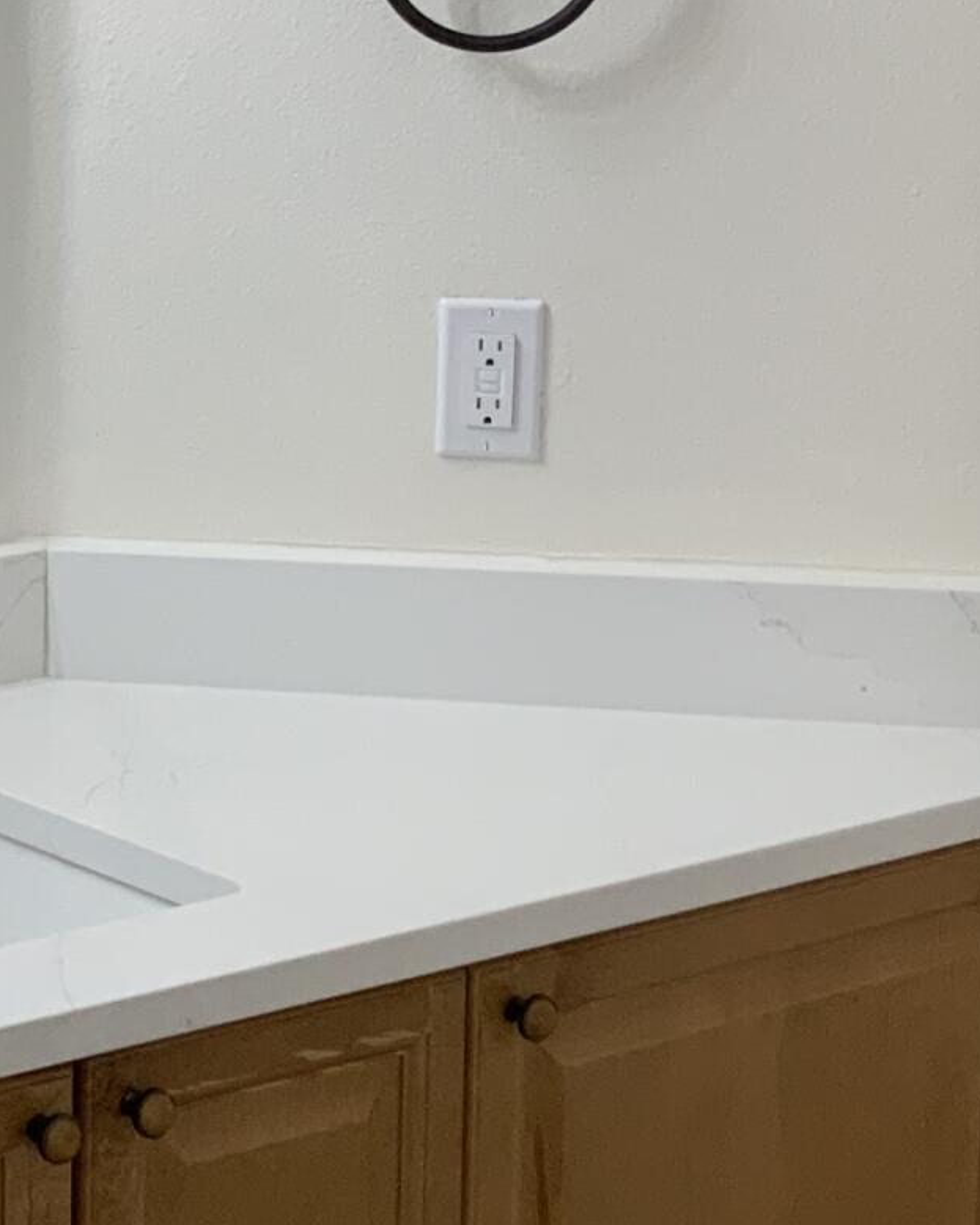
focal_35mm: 109
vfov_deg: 17.5
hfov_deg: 13.0
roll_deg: +1.0
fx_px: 3953
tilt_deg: -9.6
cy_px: 280
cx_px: -665
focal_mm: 3
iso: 50
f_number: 1.8
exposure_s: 1/120
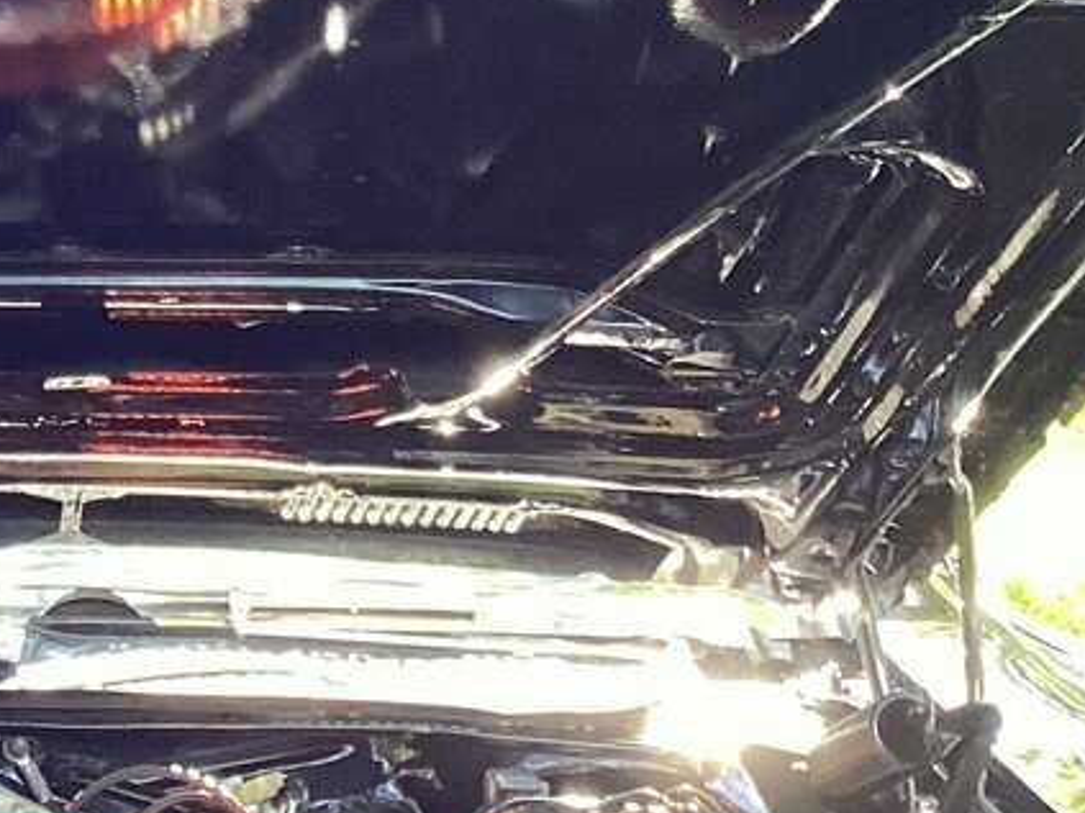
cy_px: -177
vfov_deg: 16.1
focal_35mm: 88
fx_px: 2757
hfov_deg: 21.3
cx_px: -62
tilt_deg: +2.9
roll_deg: +0.5
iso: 125
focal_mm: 3.3
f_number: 2.4
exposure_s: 1/60
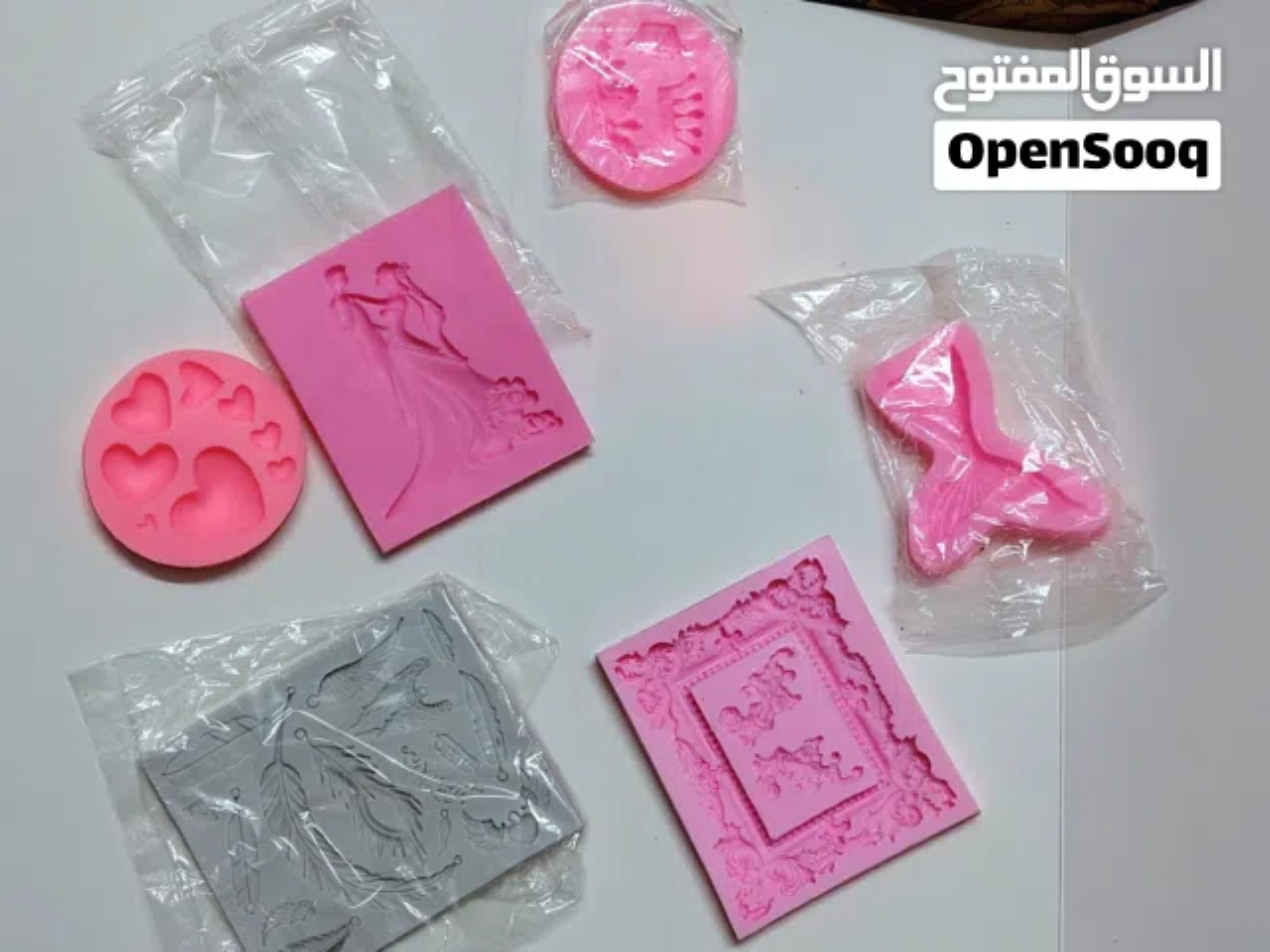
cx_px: 635
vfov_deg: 30.3
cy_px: 476
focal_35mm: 48
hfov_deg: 39.7
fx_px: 1761
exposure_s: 1/25
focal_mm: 5.25
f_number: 1.75
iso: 1103
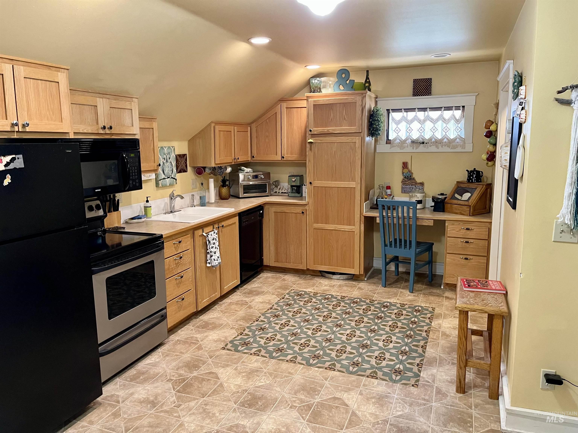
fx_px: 434
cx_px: 289
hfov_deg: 67.3
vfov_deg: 53.1
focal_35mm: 26
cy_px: 216
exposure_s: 1/60
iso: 320
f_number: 1.6
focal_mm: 5.1
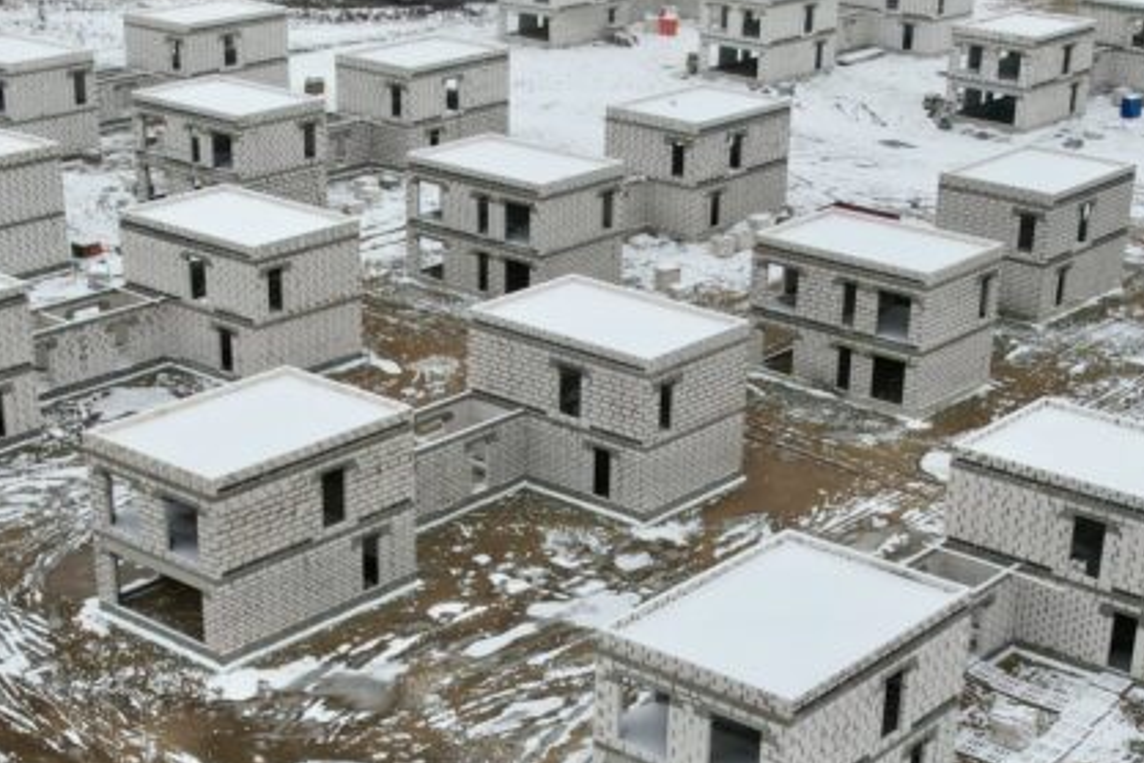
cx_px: 549
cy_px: 657
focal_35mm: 54
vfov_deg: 24.5
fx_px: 1716
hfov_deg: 36.9
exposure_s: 1/250
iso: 100
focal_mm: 8.38
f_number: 2.8
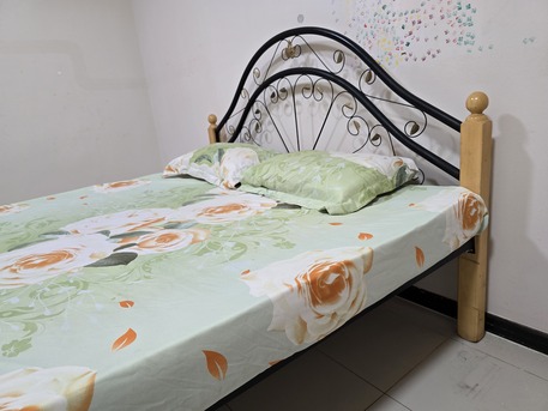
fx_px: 364
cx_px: 274
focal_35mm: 23
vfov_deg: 58.9
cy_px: 206
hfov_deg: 73.9
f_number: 1.7
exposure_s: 1/100
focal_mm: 6.3
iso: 400
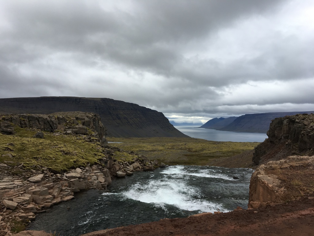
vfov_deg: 48.2
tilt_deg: +0.5
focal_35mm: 29
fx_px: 263
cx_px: 157
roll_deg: +0.4
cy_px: 118
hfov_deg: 61.7
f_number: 2.2
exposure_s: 1/986
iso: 25
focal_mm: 4.15
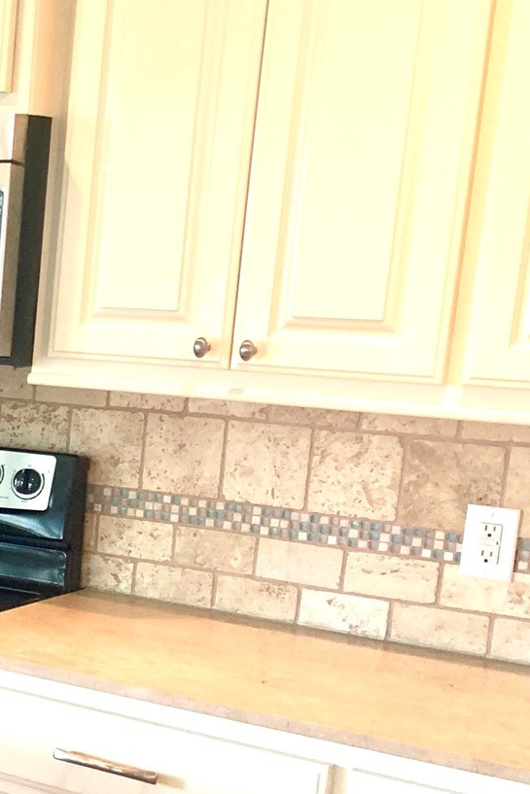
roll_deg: -1.0
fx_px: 1611
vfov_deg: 27.5
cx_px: -419
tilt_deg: -10.2
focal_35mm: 73
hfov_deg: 15.9
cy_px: 533
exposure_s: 1/60
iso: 100
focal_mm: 3.99
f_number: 1.8
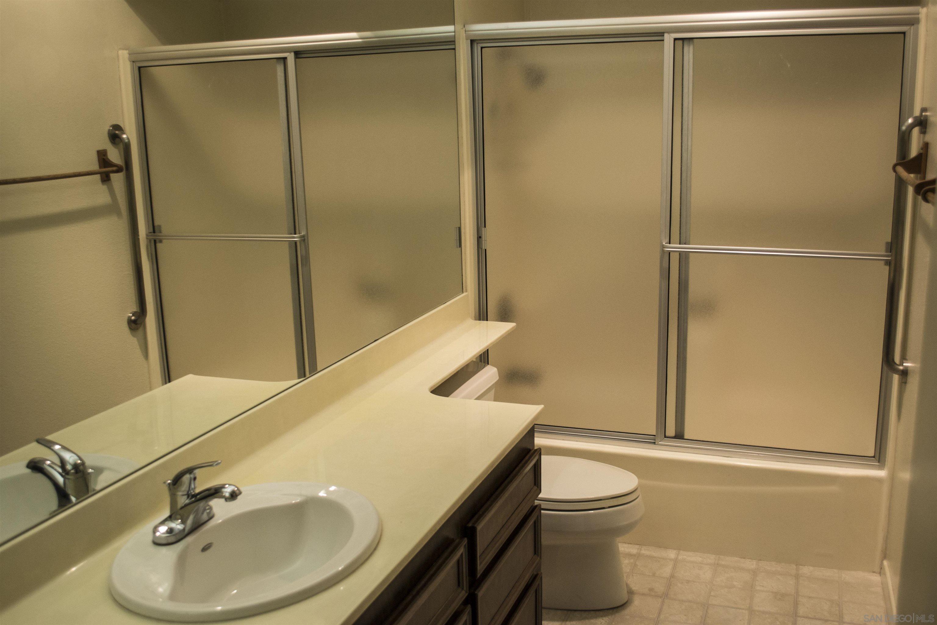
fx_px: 937
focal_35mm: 36
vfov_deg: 36.9
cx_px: 468
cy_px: 312
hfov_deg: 53.1
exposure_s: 1/80
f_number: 4.5
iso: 400
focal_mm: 24
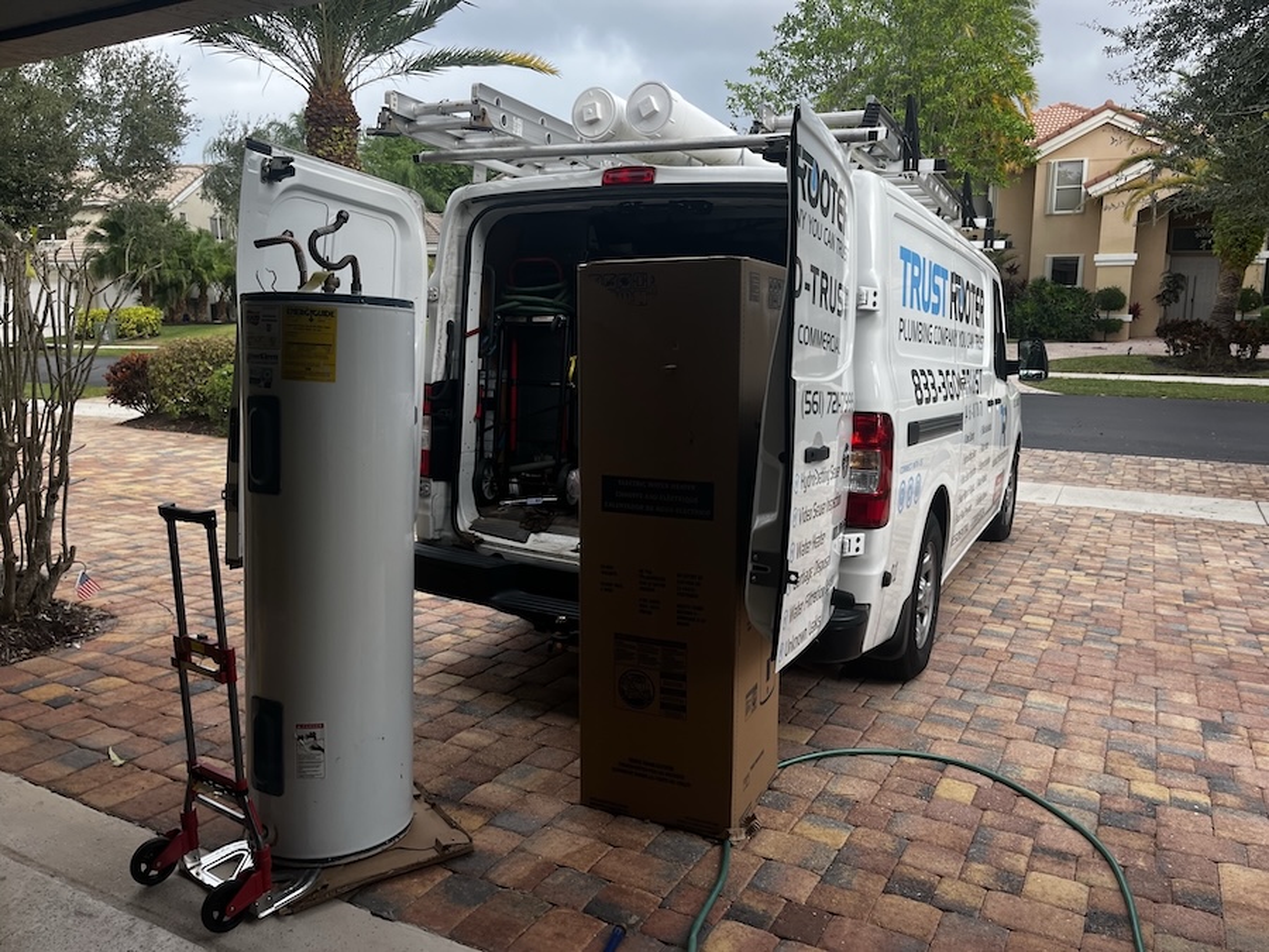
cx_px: 634
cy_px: 476
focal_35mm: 26
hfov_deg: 67.3
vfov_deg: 53.1
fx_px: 953
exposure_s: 1/450
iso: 50
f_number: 1.6
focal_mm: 5.1
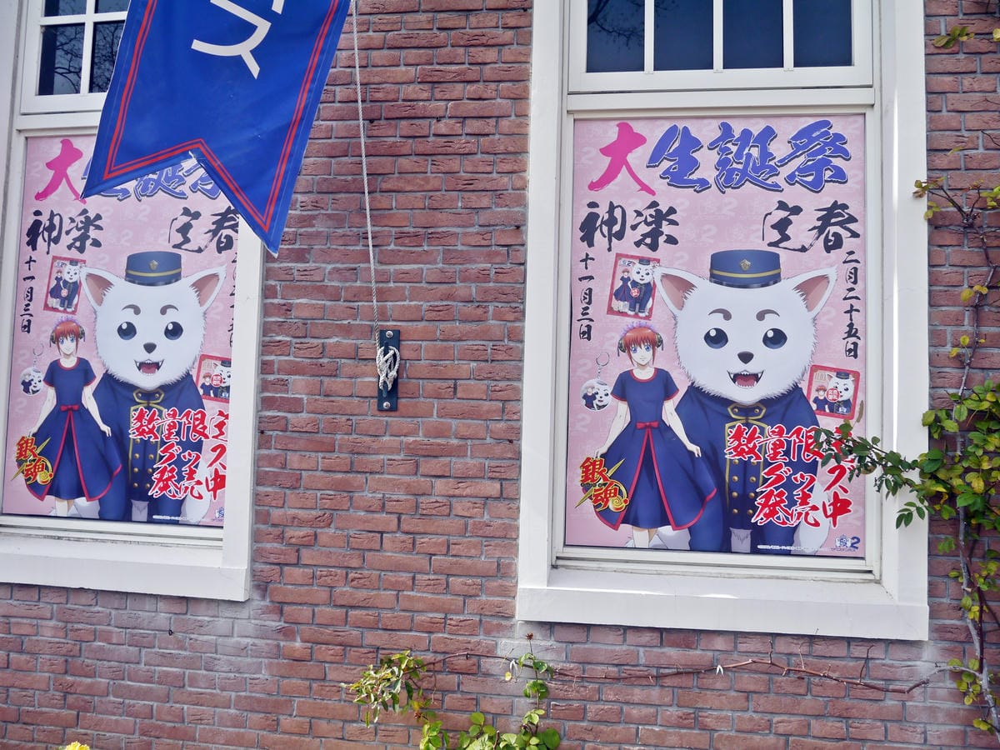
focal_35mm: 28
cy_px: 375
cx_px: 500
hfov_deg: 63.4
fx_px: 809
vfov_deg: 49.7
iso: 160
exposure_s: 1/320
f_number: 6.3
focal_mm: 14
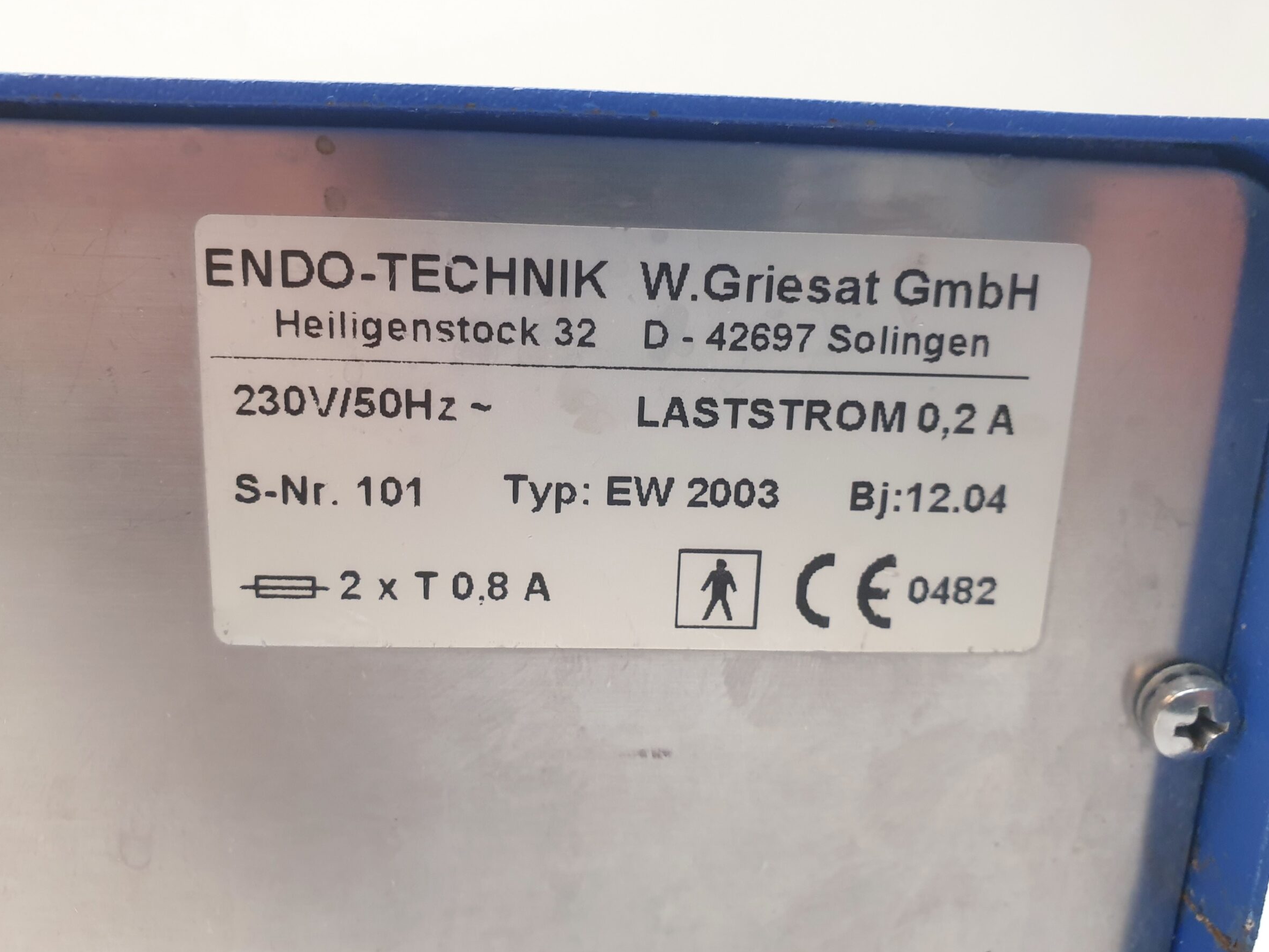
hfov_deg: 63.4
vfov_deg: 49.7
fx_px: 1027
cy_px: 458
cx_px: 629
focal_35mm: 28
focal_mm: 4.3
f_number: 2.4
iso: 160
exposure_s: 1/50
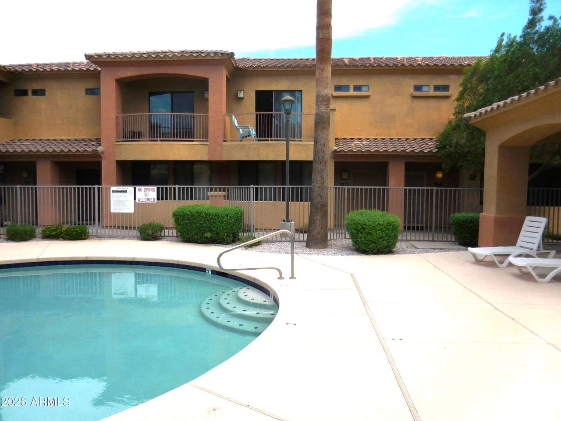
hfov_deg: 69.4
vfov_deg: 54.9
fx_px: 405
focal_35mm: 25
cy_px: 210
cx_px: 280
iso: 125
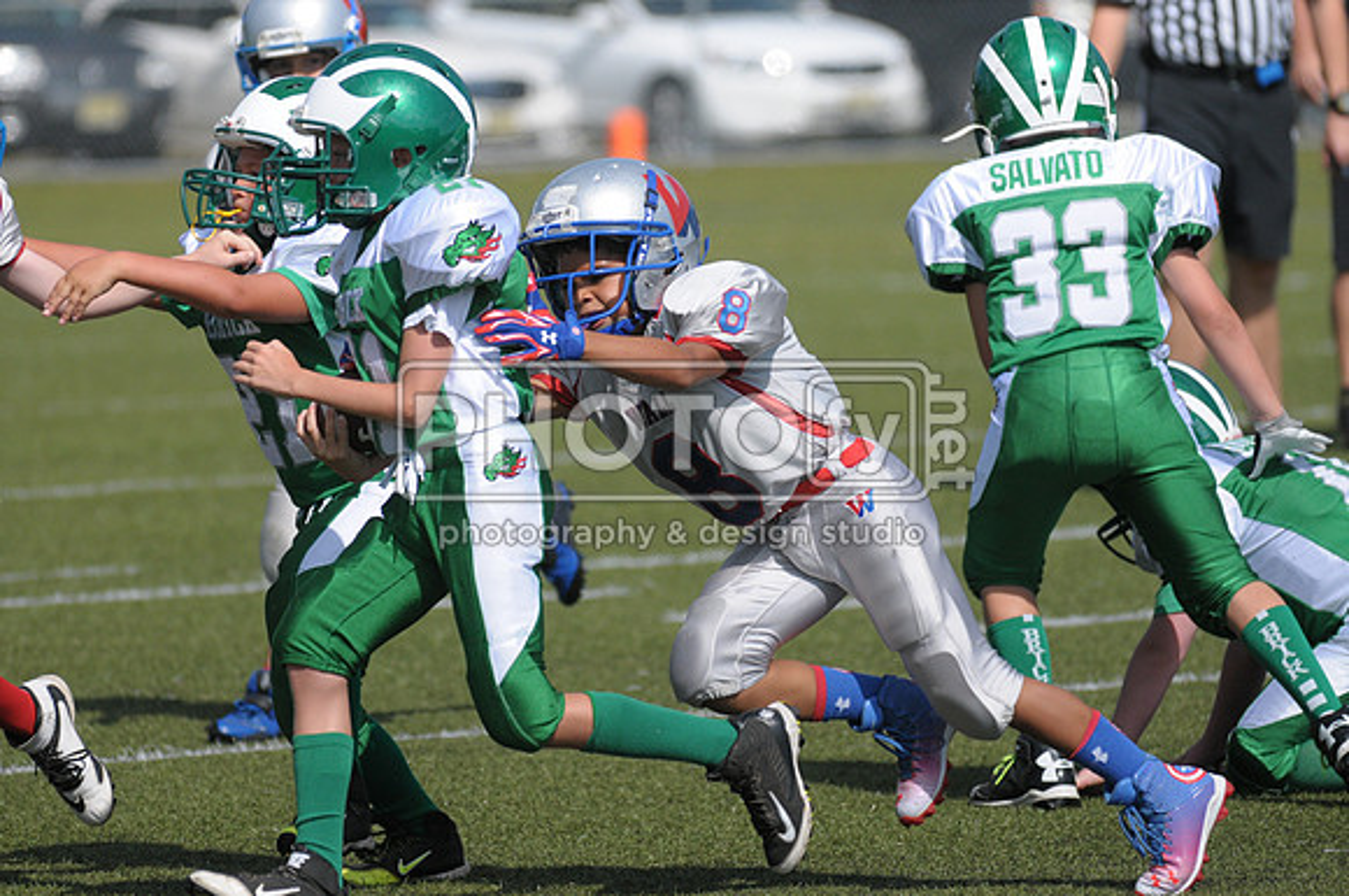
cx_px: 674
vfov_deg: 3.8
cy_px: 448
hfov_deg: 5.7
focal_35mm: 360
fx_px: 13471
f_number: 4
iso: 640
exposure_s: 1/8000
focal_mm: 240
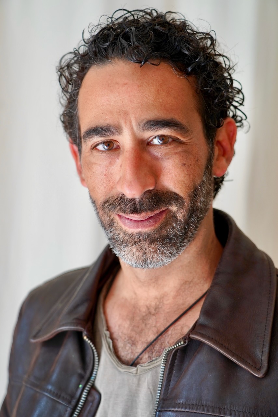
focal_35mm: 57
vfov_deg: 35.0
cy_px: 208
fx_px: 660
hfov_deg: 23.8
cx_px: 139
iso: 640
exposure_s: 1/160
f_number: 4
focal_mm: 57
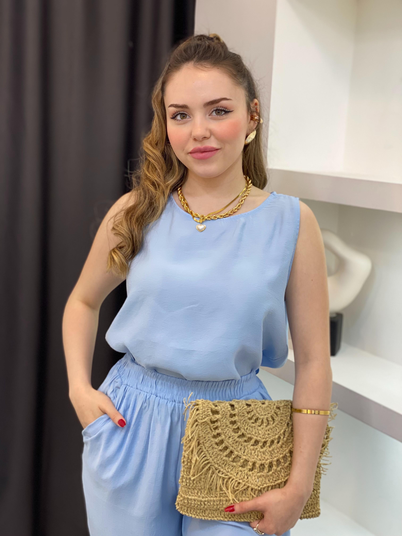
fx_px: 805
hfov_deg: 28.0
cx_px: 201
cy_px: 268
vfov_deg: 36.8
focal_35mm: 52
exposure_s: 1/100
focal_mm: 6
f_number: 2
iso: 100
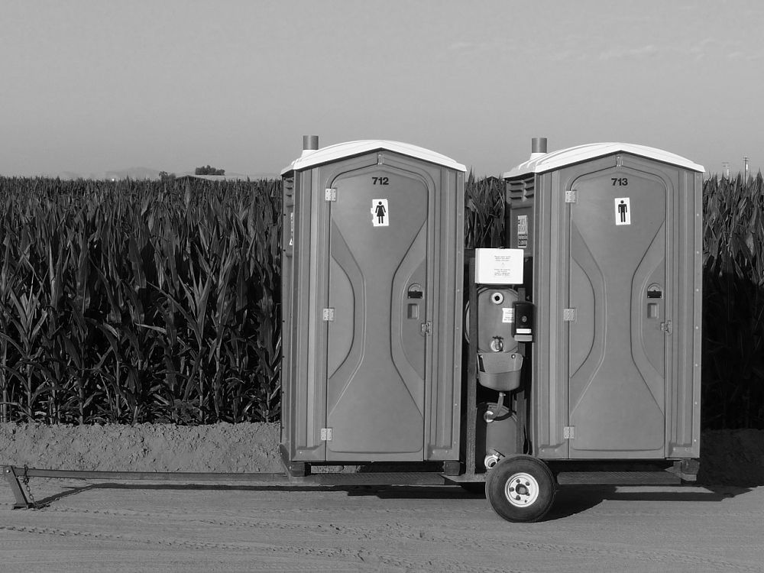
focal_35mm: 86
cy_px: 286
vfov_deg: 17.2
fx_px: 1898
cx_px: 382
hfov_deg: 22.8
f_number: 4.5
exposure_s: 1/640
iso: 100
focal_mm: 11.3
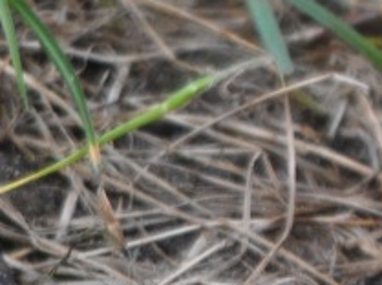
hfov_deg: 0.7
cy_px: -125
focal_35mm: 2761
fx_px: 30416
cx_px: 702
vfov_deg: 0.5
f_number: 6.3
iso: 1600
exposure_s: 1/125
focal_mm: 500
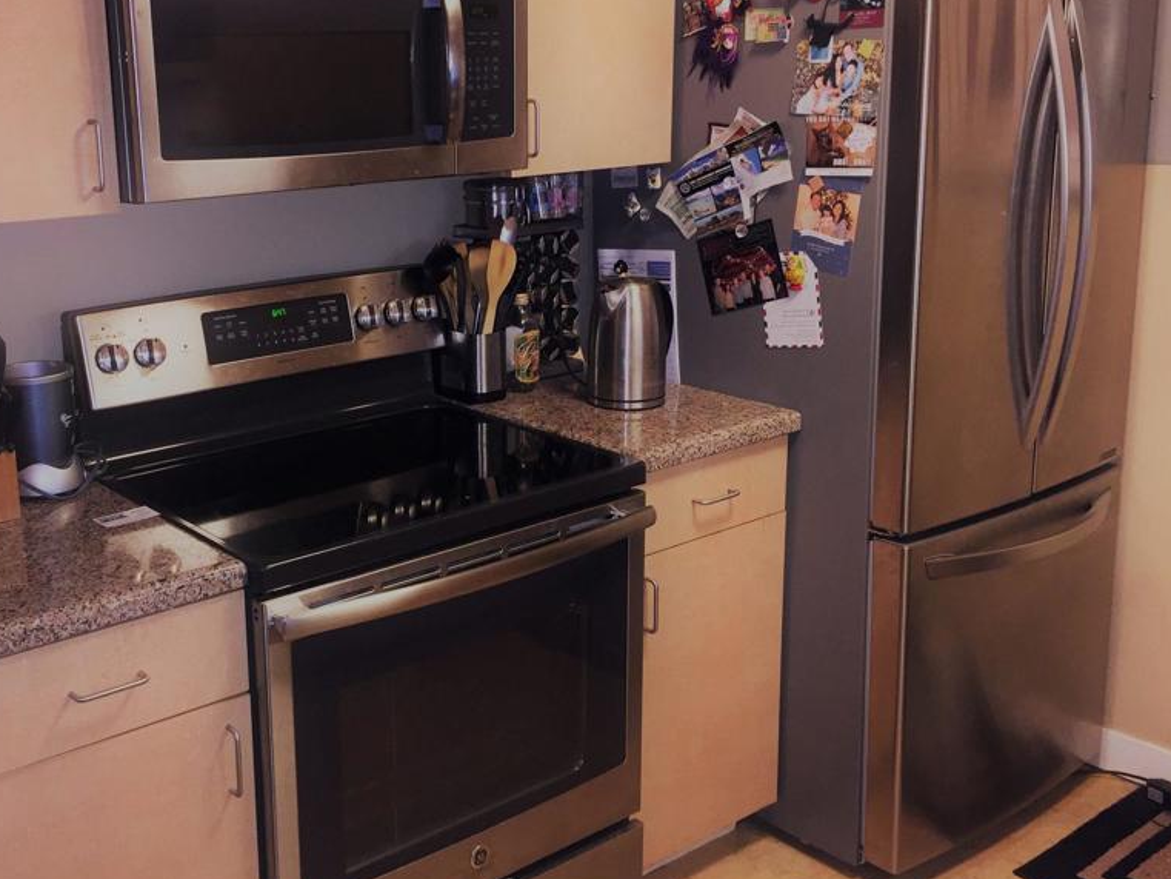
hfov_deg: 47.1
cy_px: 383
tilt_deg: -13.9
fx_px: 1320
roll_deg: +0.2
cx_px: 397
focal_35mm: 39
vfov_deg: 36.8
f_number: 2.2
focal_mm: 4.15
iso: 125
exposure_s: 1/24
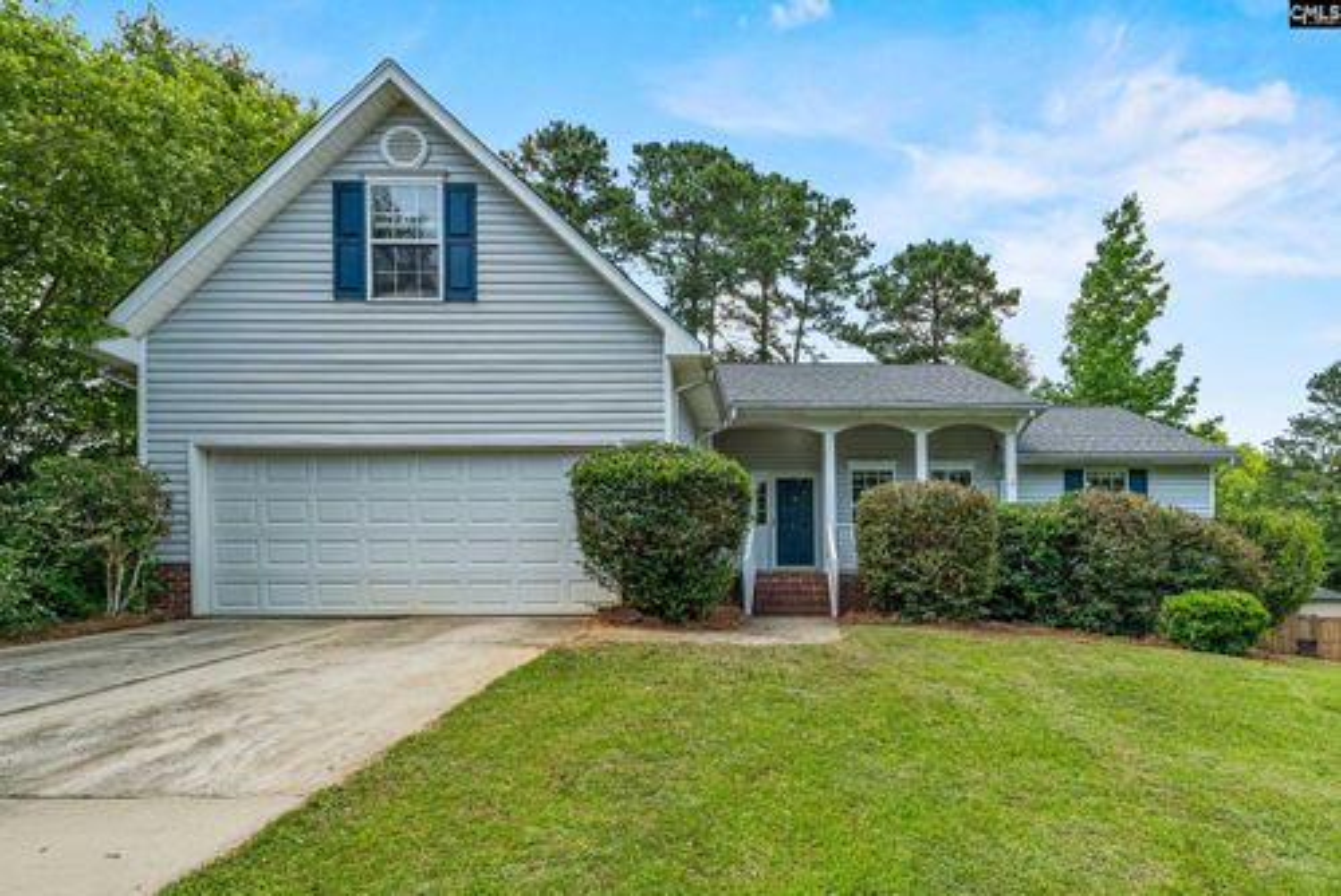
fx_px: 615
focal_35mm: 16
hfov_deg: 94.9
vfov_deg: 72.1
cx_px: 670
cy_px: 448
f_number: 6.3
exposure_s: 1/800
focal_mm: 11
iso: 320
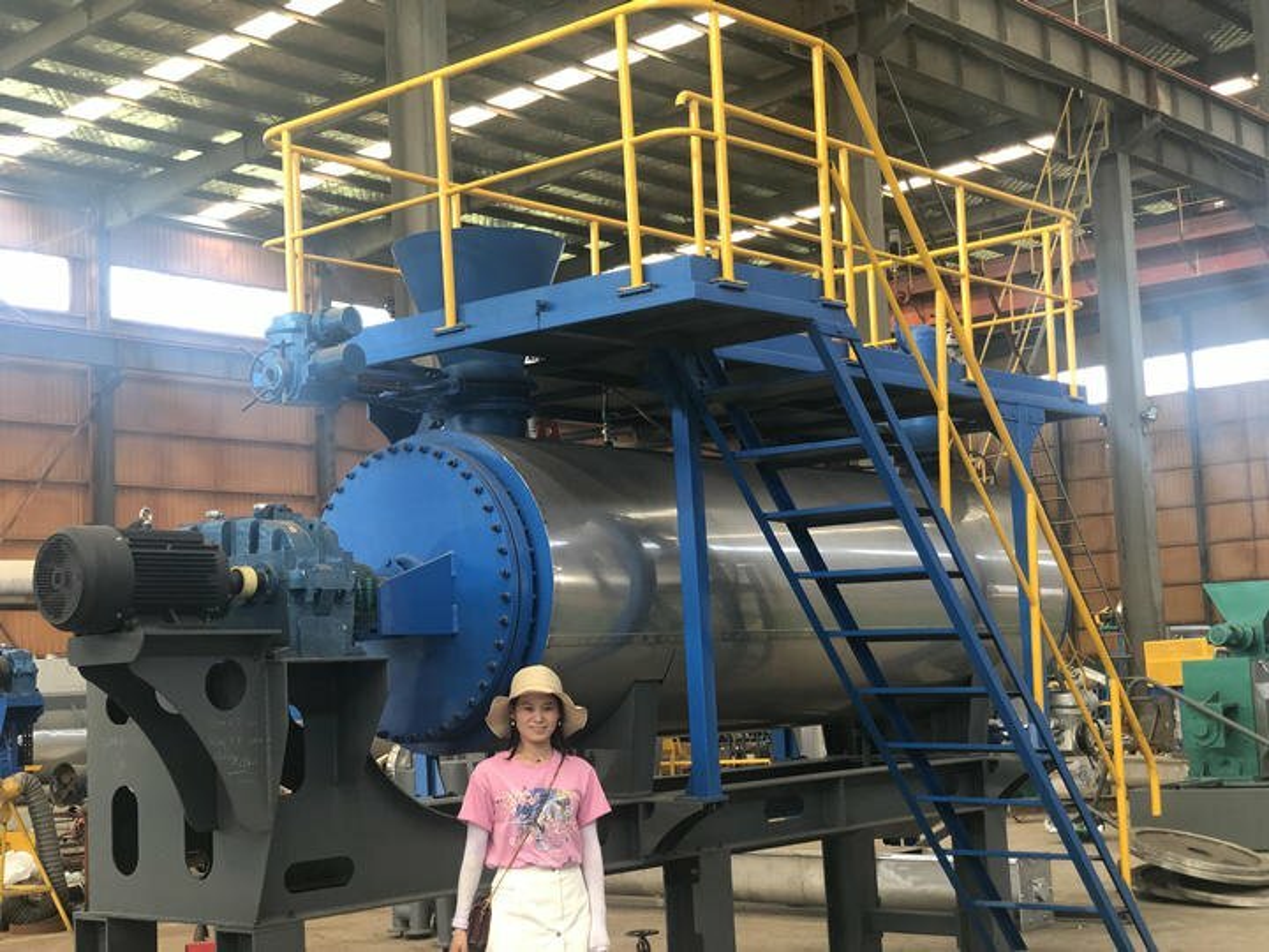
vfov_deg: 28.0
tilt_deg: +7.1
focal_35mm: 52
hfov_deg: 36.8
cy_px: 476
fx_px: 1906
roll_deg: +2.4
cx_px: 634
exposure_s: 1/60
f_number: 2.4
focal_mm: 6
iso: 80
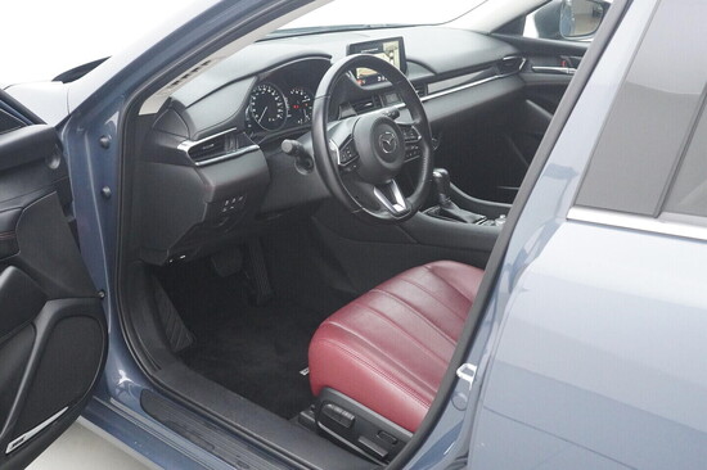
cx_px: 354
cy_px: 235
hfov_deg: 53.2
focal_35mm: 36
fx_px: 707
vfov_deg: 36.8
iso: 6400
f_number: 5.6
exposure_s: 1/320
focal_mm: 24
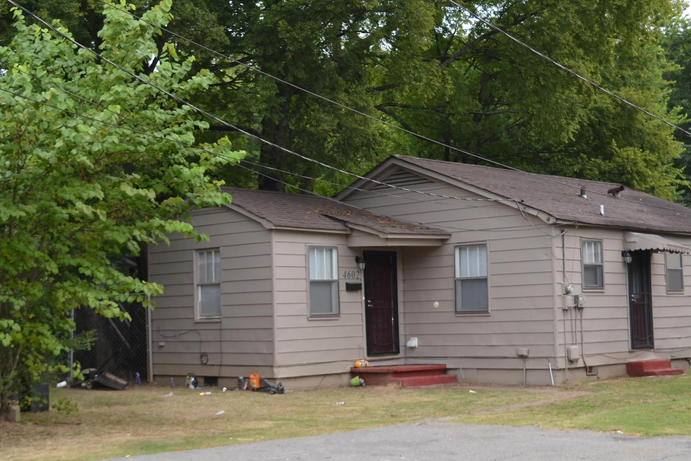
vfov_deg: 23.0
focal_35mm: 59
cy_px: 245
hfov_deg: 33.9
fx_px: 1132
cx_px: 356
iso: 100
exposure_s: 1/200
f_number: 5.6
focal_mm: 26
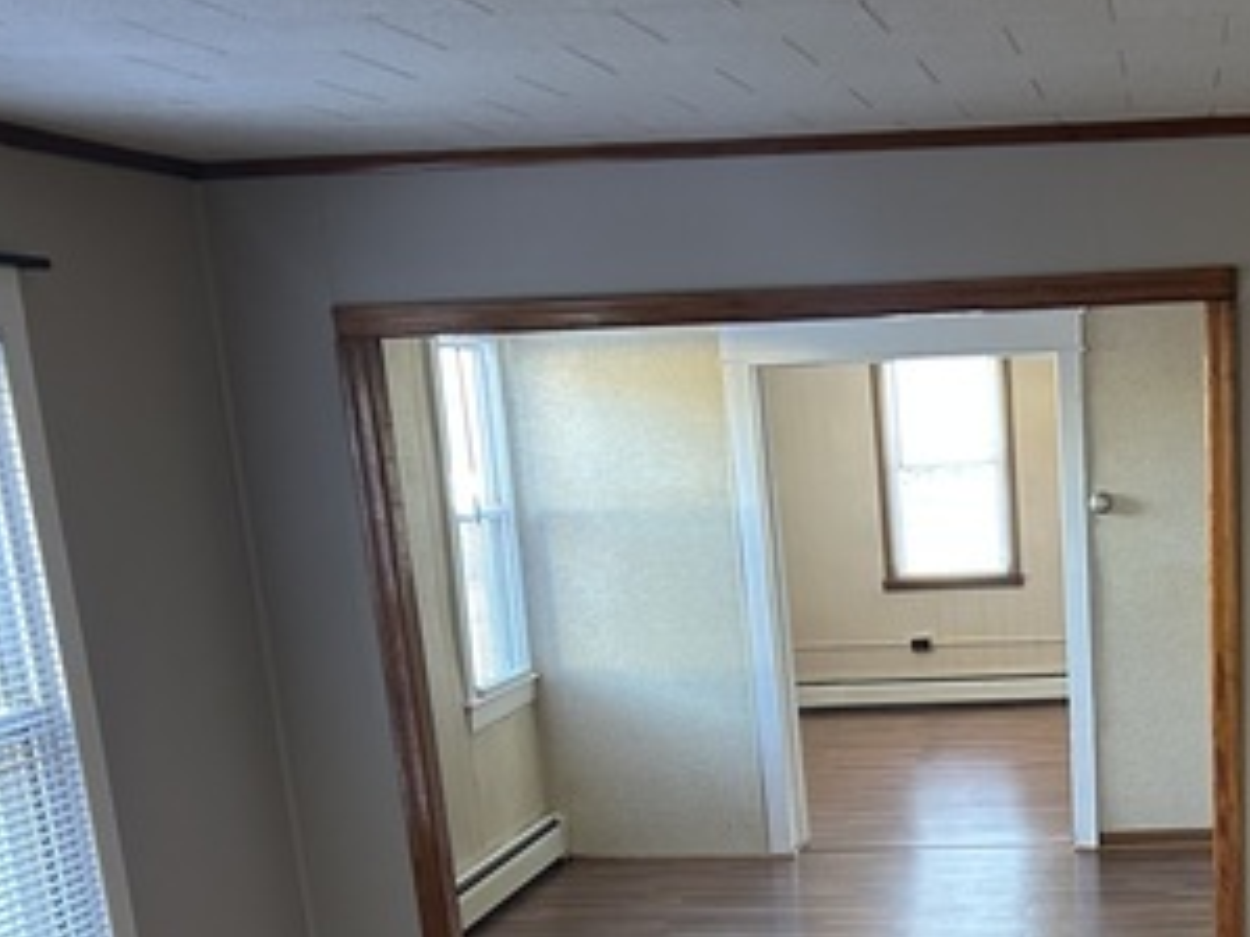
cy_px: 1029
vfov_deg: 23.6
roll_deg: +2.6
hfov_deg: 31.8
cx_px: 1106
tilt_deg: -16.3
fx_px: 2094
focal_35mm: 58
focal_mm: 5.7
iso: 320
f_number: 1.5
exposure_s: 1/60
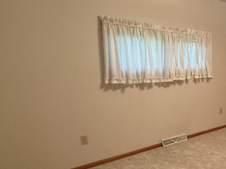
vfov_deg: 43.5
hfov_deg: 46.5
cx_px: 231
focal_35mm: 32
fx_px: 209
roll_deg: -1.5
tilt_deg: -13.4
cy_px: 113
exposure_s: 1/60
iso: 320
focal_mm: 2.22
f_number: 2.2
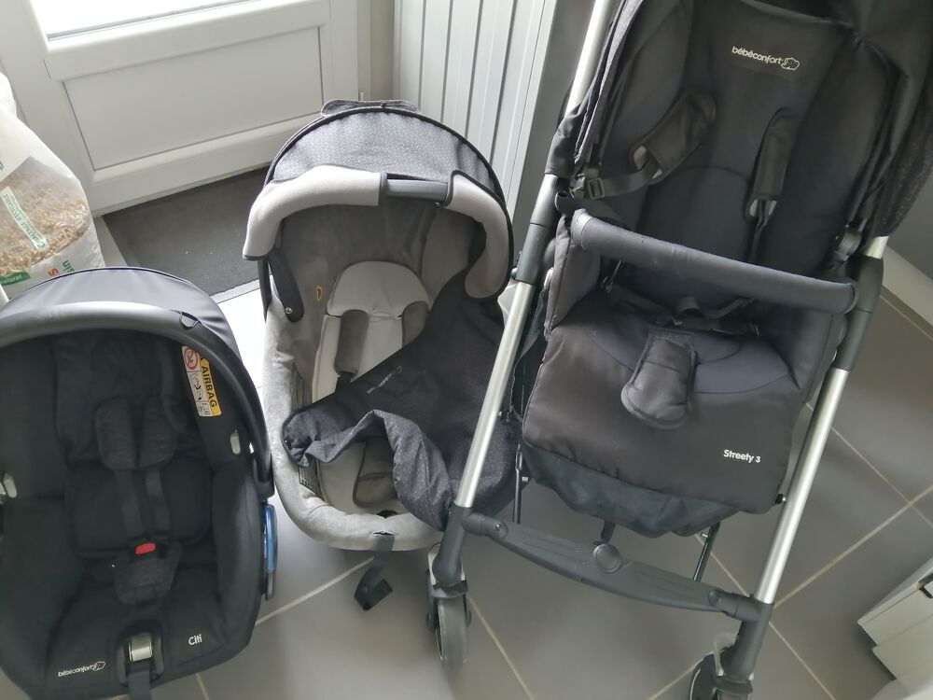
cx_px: 466
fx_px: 701
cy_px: 350
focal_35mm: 26
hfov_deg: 67.3
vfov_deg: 53.1
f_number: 1.8
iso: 200
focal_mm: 3.6
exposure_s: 1/33.3
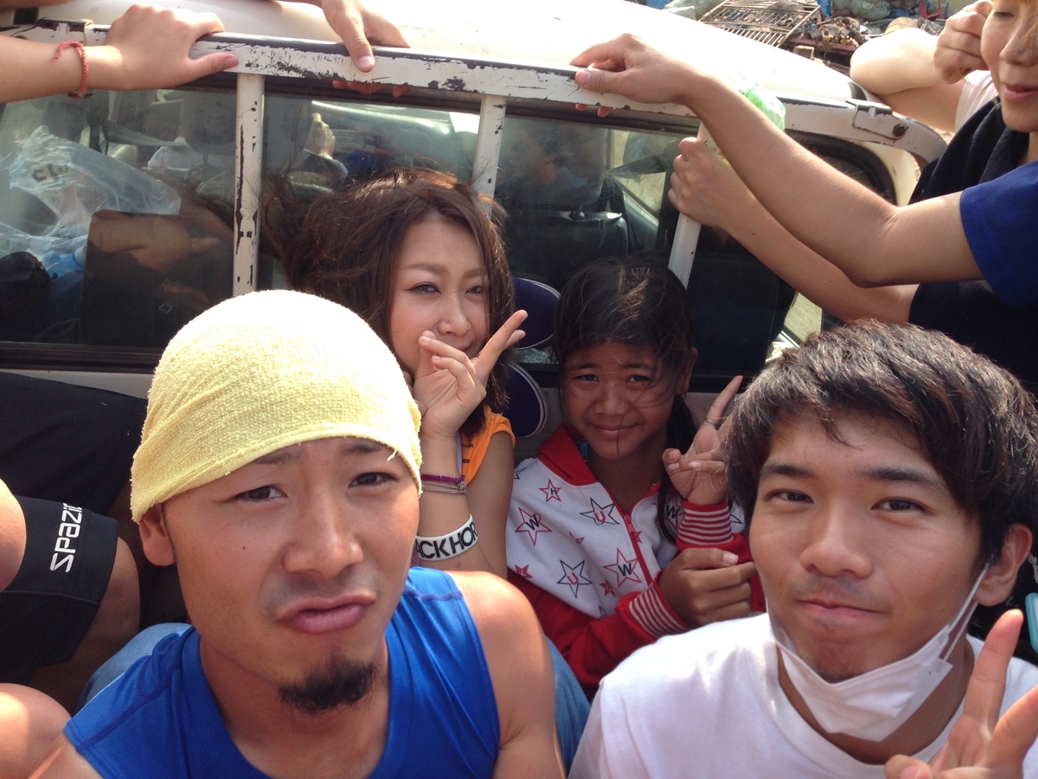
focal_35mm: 33
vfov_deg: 42.9
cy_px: 390
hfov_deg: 55.4
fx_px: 990
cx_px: 519
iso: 50
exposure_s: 1/437
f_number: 2.4
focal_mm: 4.12
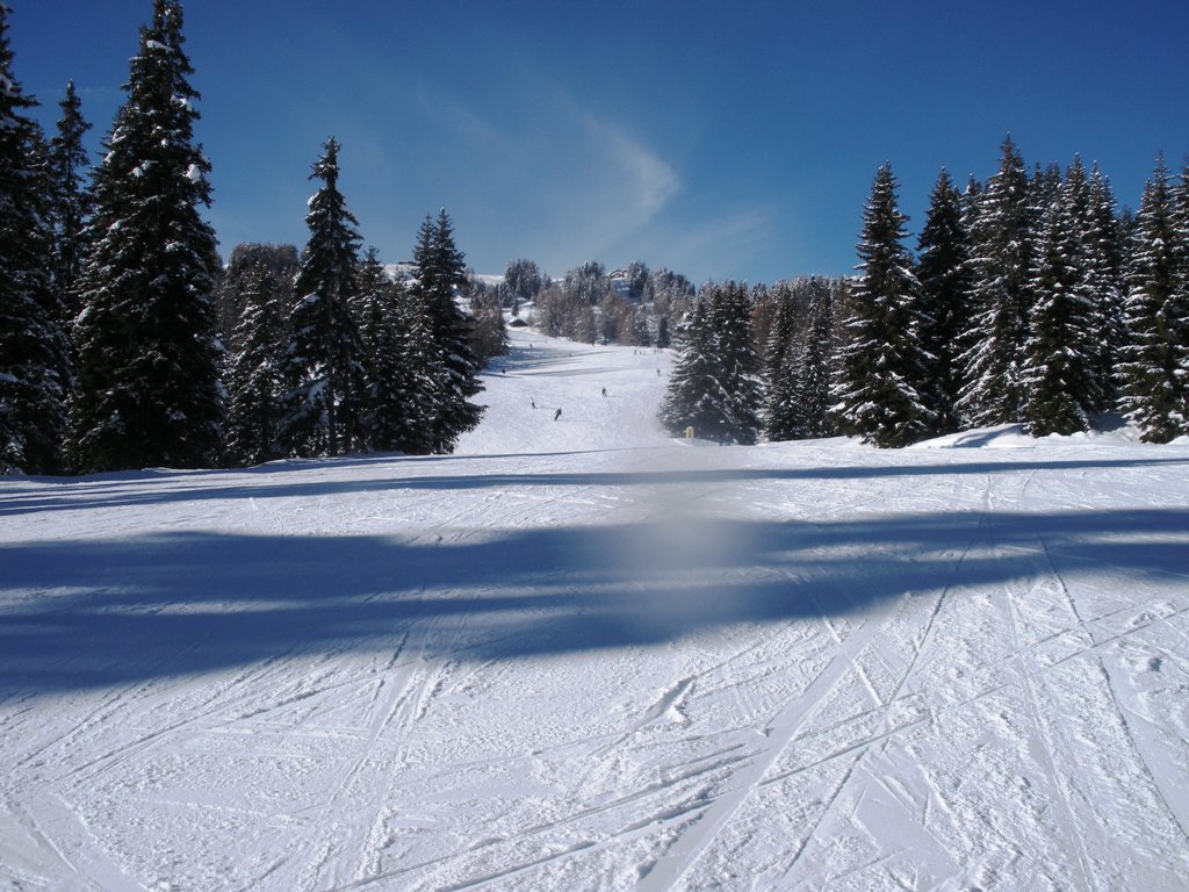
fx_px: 1237
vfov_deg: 39.7
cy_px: 446
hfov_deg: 51.4
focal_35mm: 36
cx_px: 594
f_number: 5.6
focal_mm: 6.3
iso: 64
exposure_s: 1/686
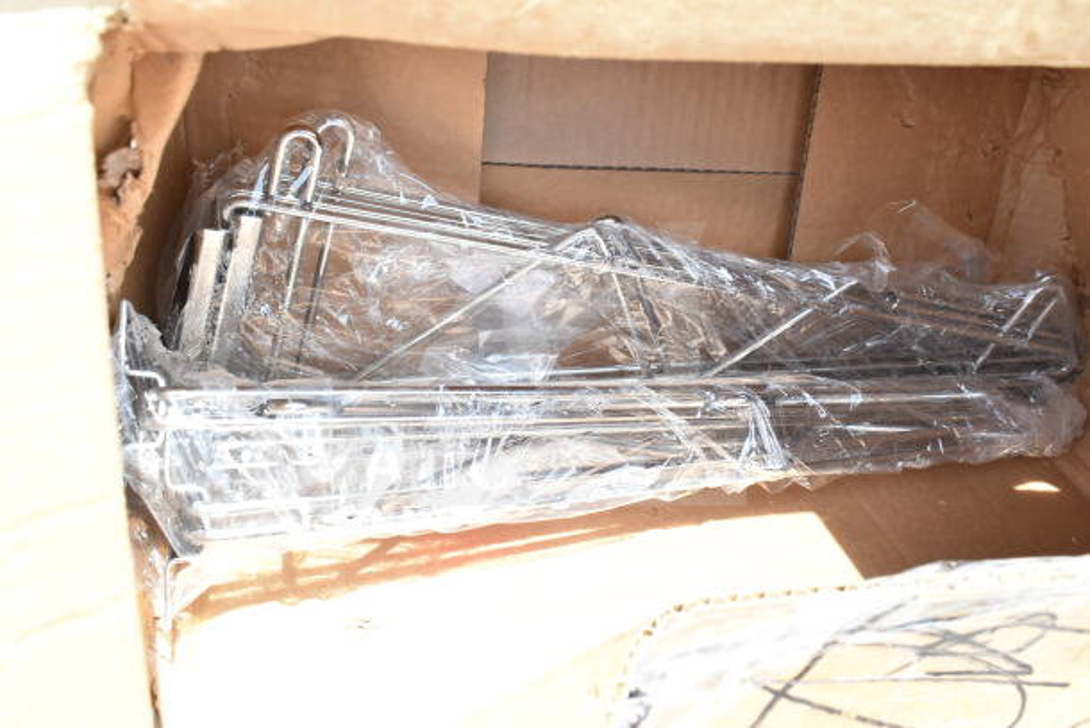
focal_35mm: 38
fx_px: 1136
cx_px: 545
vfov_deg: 35.5
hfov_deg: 51.3
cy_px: 364
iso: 1600
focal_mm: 25
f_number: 10
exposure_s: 1/400
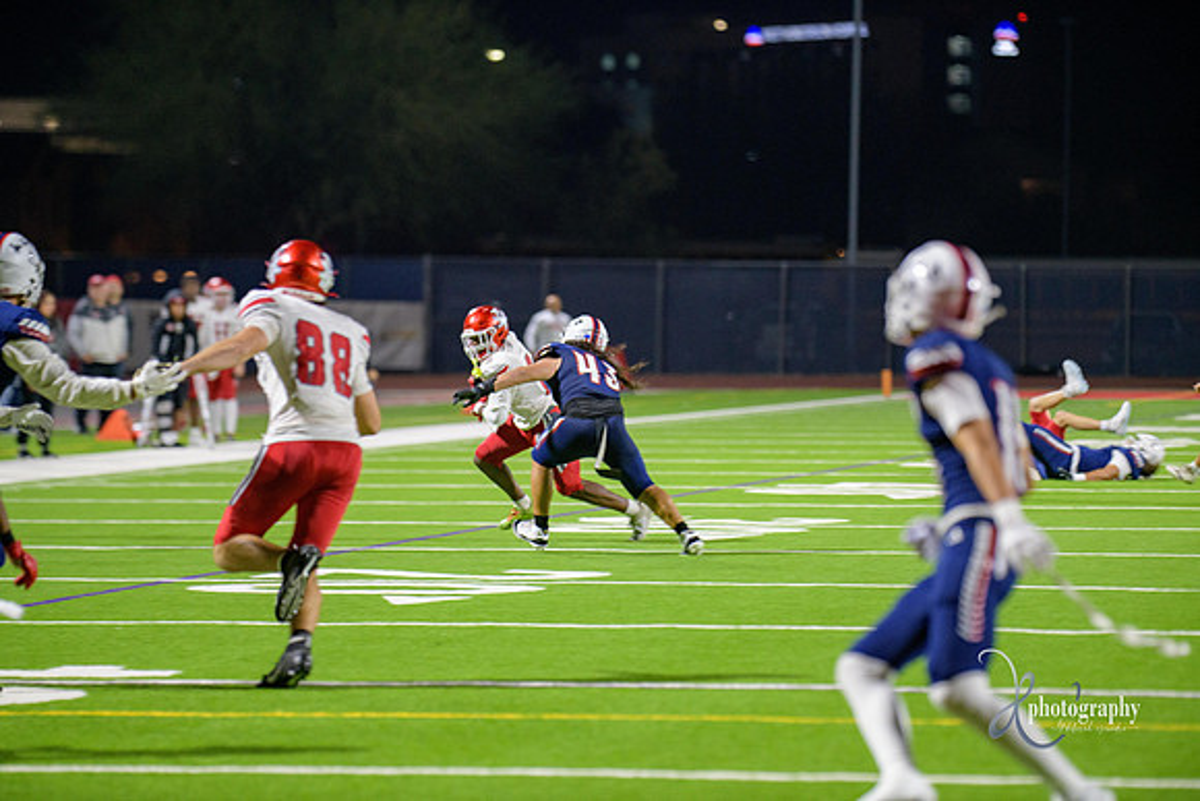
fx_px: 6501
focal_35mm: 195
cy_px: 400
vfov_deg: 7.0
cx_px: 600
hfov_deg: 10.5
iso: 2000
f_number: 2.8
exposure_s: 1/250
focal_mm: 195
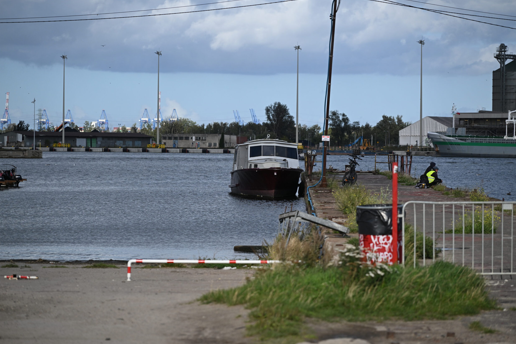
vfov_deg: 11.1
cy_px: 172
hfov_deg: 16.5
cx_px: 257
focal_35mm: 124
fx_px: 1777
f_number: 4
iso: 400
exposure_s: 1/5000
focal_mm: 120
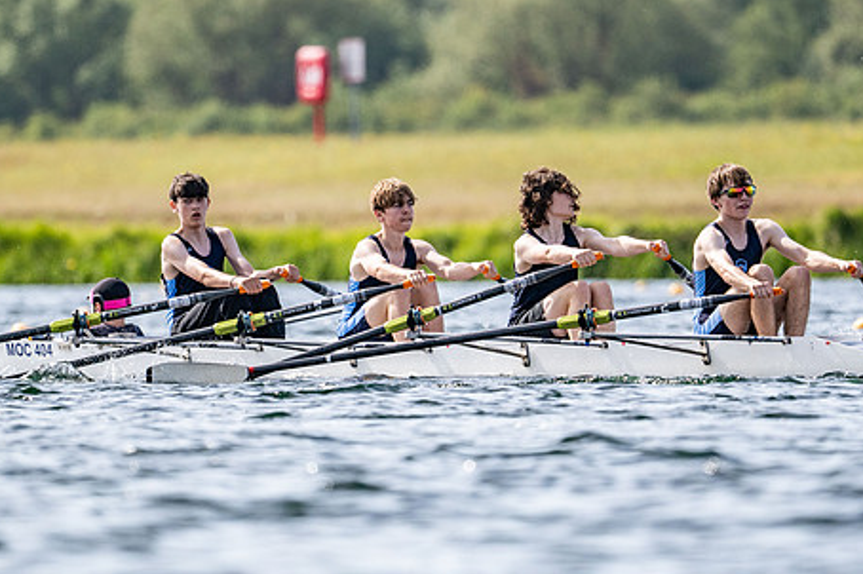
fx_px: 18349
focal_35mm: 766
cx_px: 466
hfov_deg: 2.7
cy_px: 272
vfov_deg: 1.8
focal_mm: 400
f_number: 4.5
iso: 280
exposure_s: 1/2500
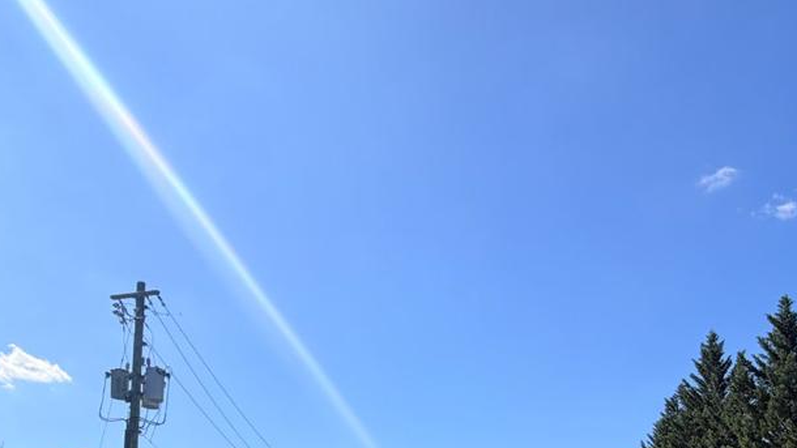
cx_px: 507
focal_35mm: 36
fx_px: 761
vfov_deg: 27.5
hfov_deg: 54.6
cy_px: 579
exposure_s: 1/1017
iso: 20
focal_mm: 2.22
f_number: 2.2
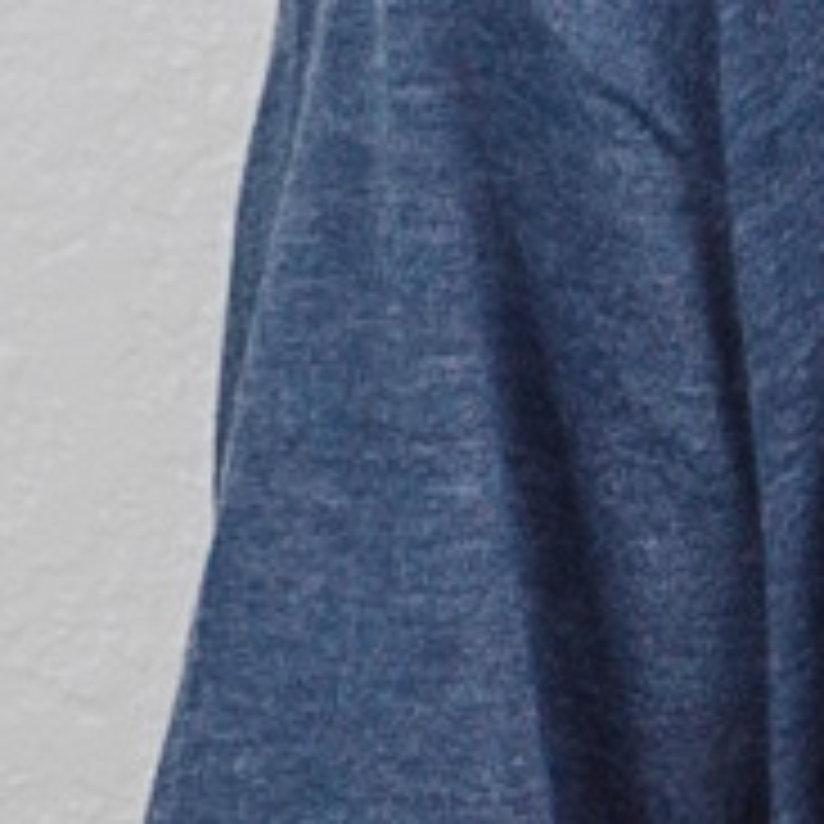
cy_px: 396
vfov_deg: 4.1
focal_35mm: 427
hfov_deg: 4.1
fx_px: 11500
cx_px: 1625
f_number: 5.6
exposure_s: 1/160
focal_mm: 38
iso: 500
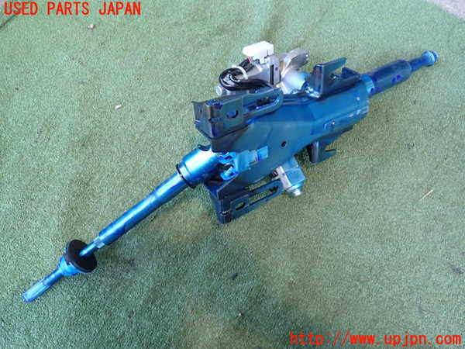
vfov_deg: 46.8
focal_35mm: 30
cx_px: 232
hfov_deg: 60.0
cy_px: 174
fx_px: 403
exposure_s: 1/30
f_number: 2.3
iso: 200
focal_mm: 5.4
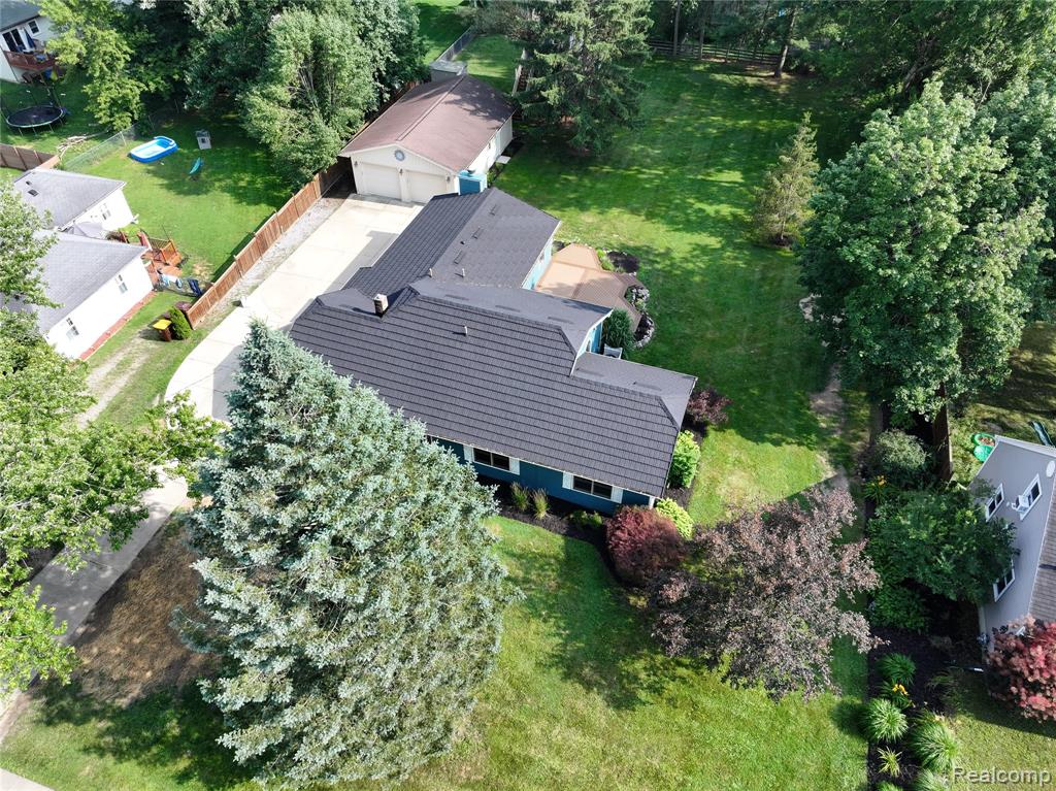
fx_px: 732
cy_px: 396
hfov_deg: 71.6
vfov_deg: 56.8
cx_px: 528
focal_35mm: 24
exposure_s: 1/320
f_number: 5.6
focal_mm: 12.29
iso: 200
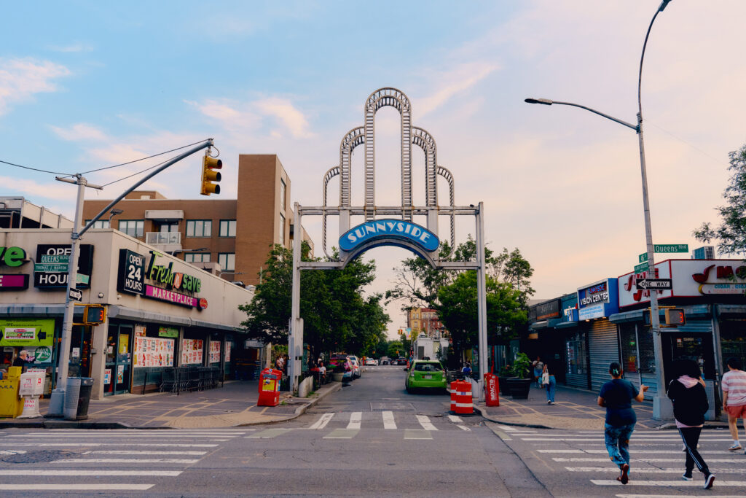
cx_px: 373
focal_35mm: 29
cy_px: 249
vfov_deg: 45.0
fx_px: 601
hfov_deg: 63.7
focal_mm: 29
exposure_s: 1/800
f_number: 4.5
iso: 640
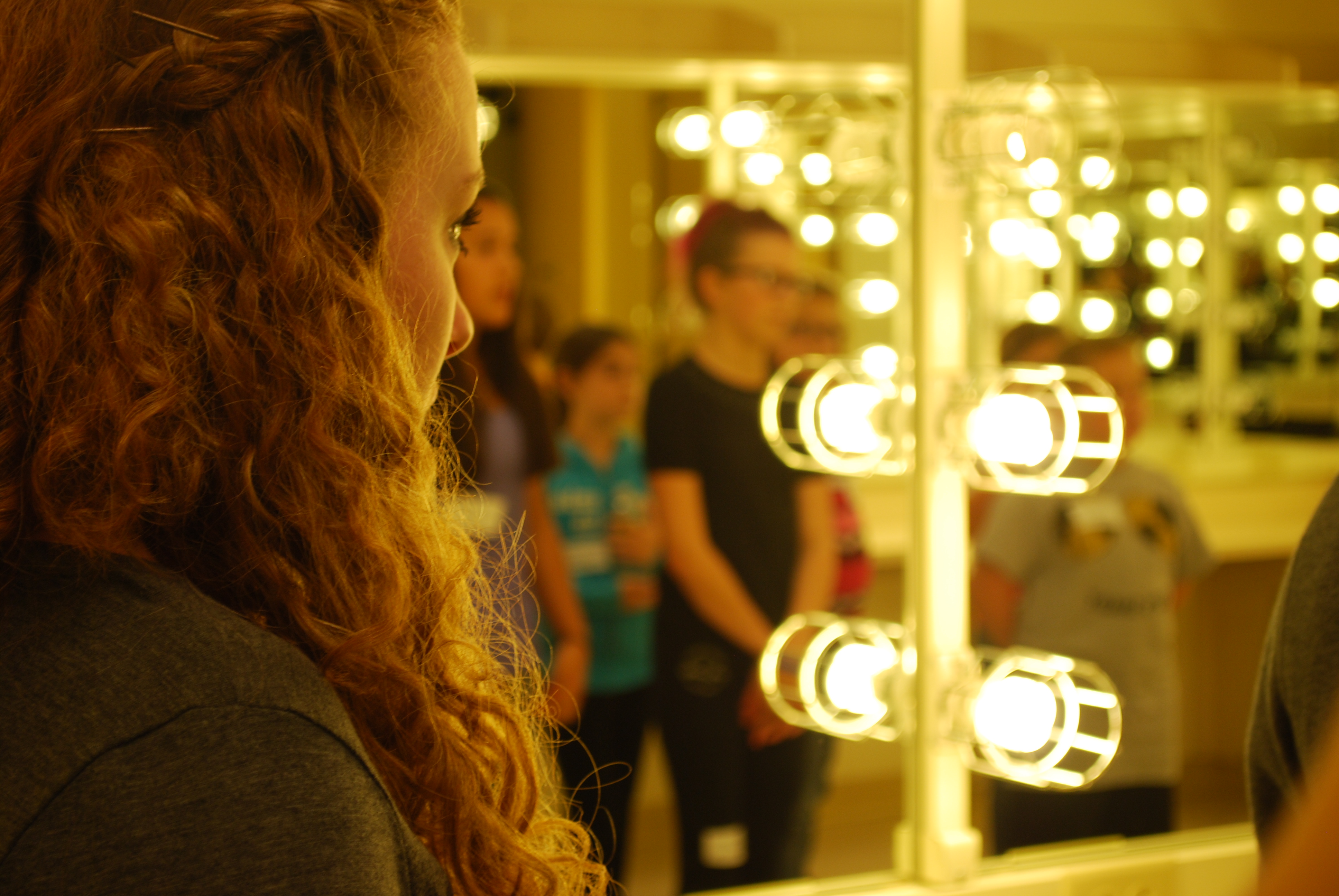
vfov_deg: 17.5
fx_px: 2905
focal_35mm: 78
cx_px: 670
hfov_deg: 26.0
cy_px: 448
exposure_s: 1/30
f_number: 5.6
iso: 220
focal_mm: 52
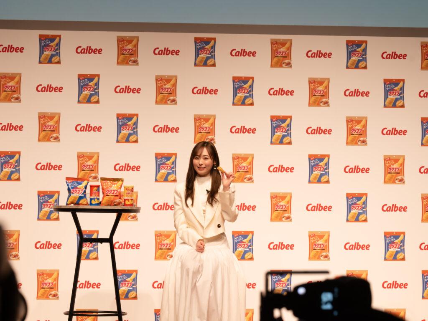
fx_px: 1513
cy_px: 160
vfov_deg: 12.1
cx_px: 214
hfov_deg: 16.1
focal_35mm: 122
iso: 1000
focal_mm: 105
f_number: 10
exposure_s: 1/100
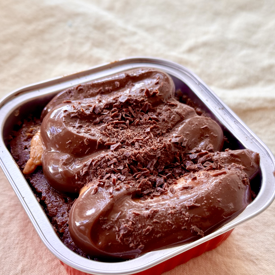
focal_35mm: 57
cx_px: 137
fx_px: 512
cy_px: 153
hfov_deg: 30.0
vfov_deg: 30.0
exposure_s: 1/60
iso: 80
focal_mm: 6.76
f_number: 1.78
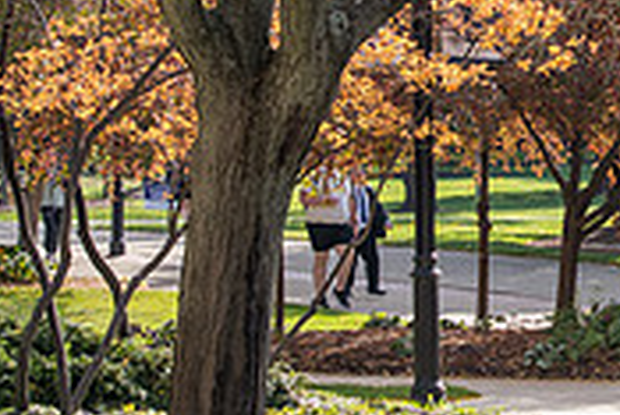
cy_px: -59
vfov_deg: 5.9
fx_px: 3999
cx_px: 872
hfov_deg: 8.7
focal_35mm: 232
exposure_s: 1/320
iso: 250
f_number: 6.3
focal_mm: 70
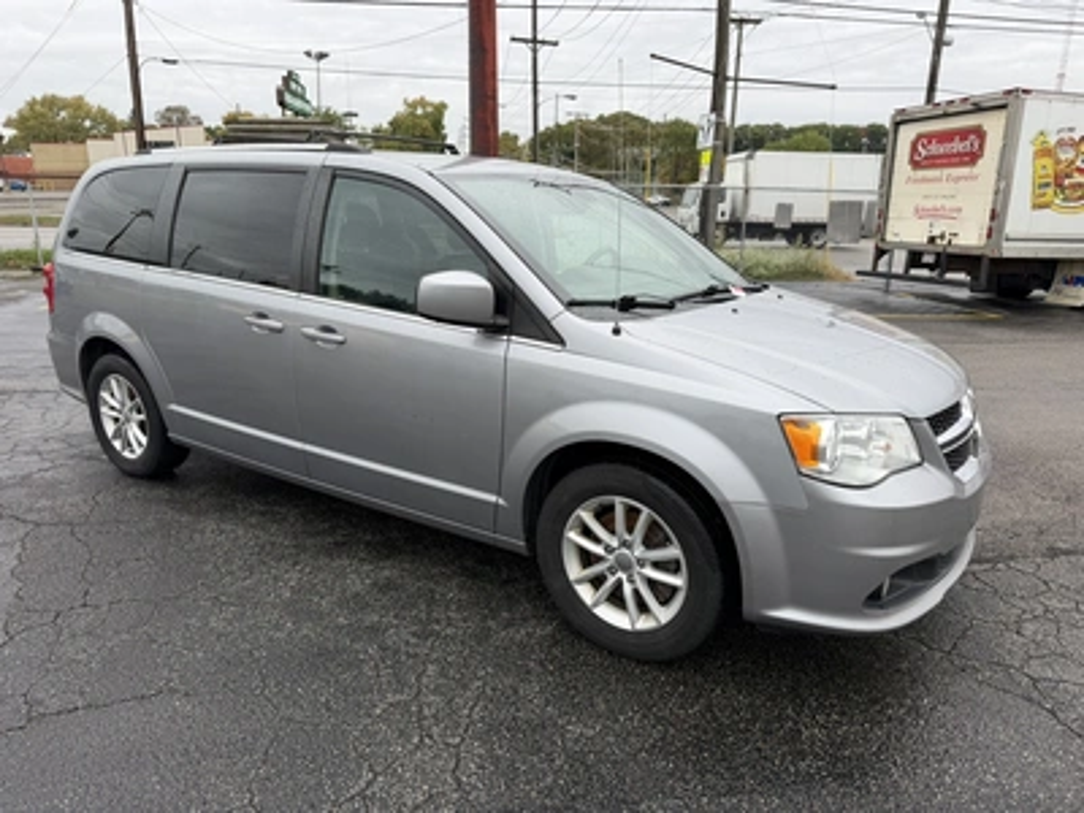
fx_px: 752
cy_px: 406
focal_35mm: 24
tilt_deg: -20.4
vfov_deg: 56.8
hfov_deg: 71.6
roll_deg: +1.5
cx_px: 542
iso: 80
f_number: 1.78
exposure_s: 1/967
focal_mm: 6.76
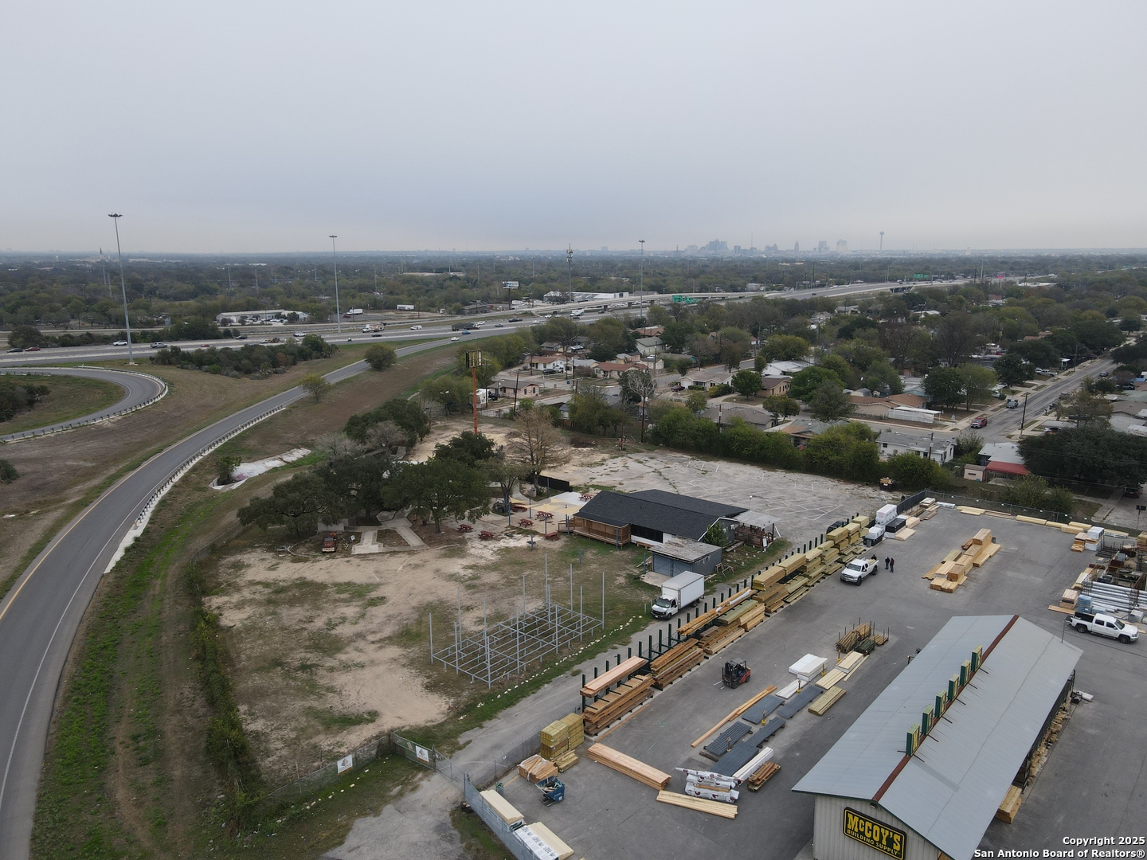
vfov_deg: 56.8
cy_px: 430
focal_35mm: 24
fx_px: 795
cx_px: 574
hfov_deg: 71.6
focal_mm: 4.5
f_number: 2.8
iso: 100
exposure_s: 1/200
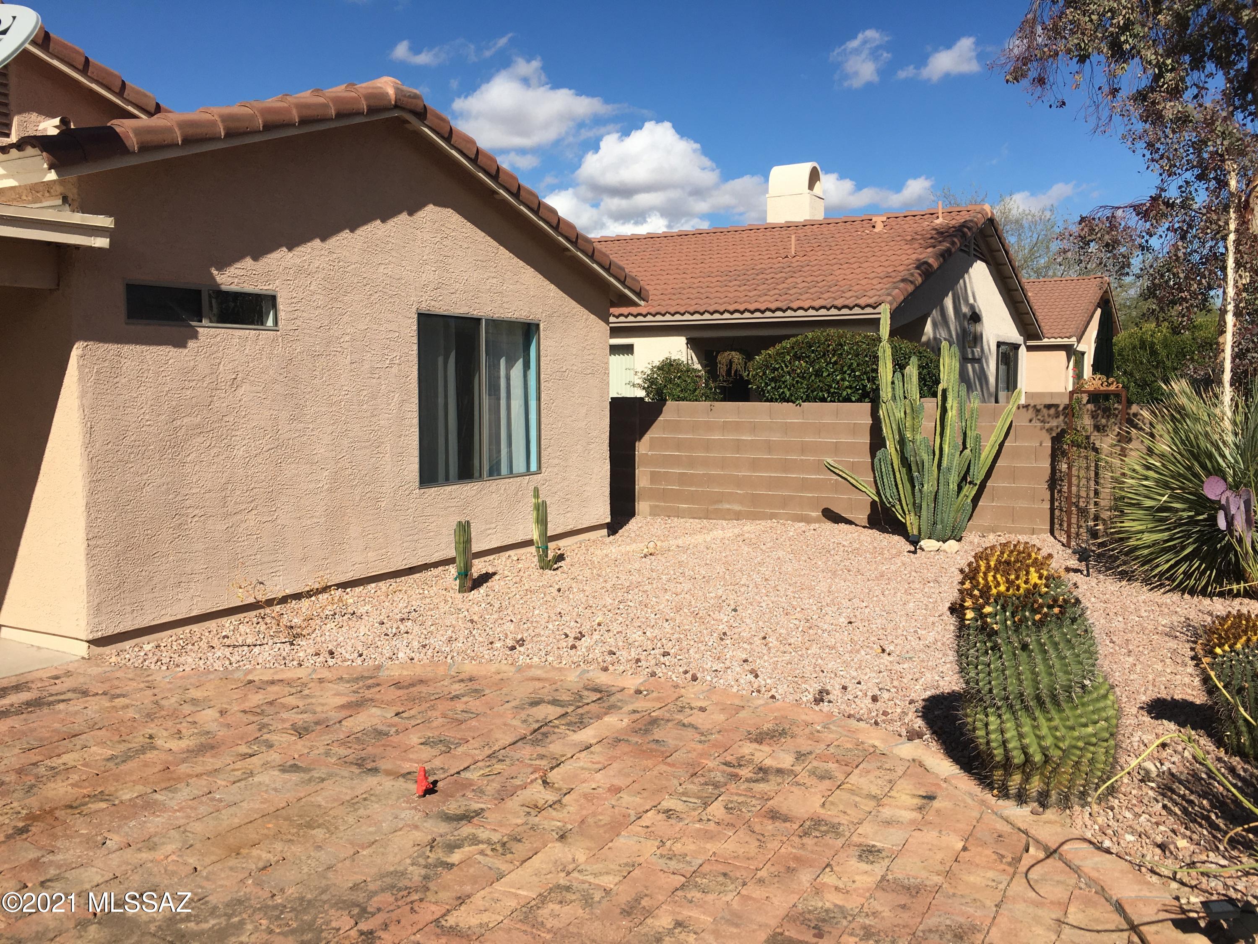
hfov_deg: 61.7
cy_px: 472
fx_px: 1054
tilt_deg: -4.8
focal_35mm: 29
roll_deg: -0.7
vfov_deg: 48.2
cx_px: 629
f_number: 2.2
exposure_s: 1/2564
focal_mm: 4.15
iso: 25
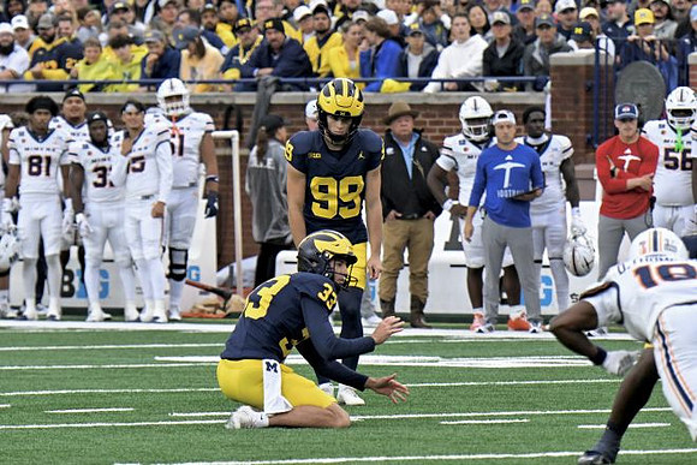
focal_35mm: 390
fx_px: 7552
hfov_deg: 5.3
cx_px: 348
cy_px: 232
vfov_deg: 3.5
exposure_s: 1/1250
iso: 2500
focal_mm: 260
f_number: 5.6
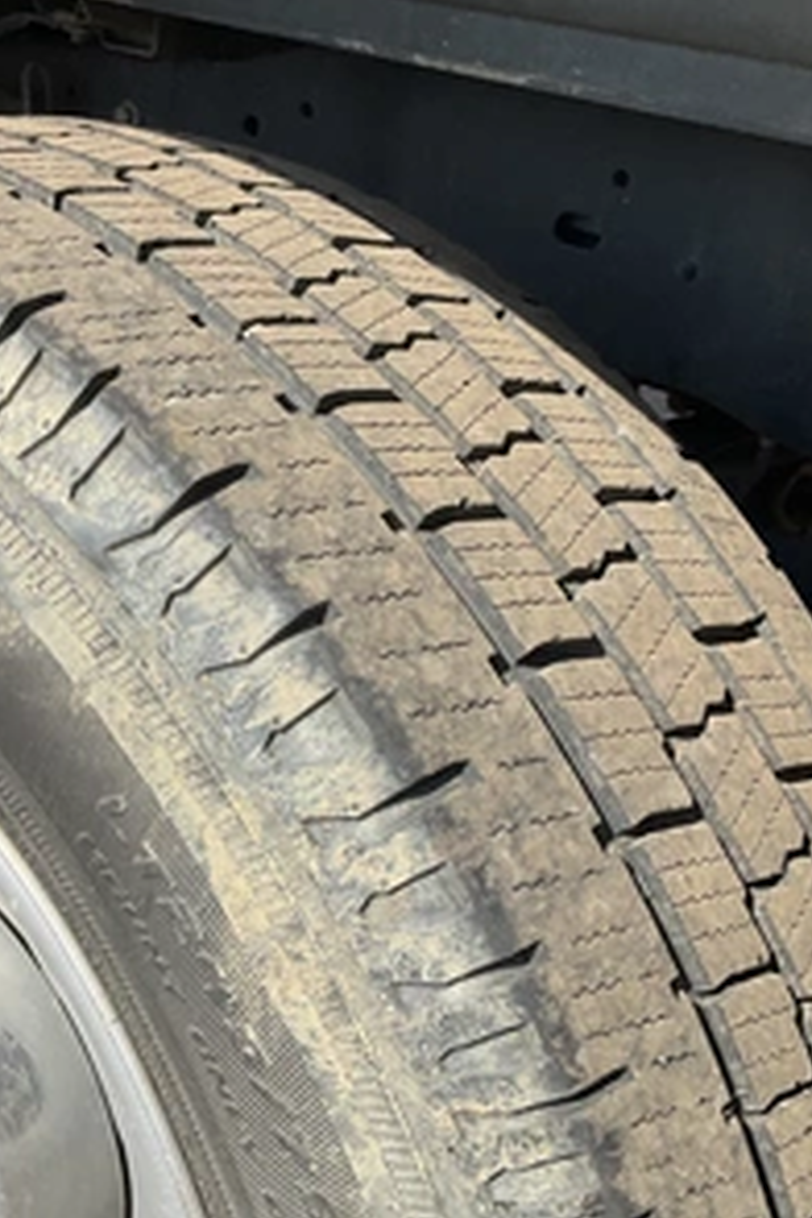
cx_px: 385
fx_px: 1387
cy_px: 601
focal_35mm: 41
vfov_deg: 47.4
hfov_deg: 32.6
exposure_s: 1/1221
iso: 25
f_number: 1.8
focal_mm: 3
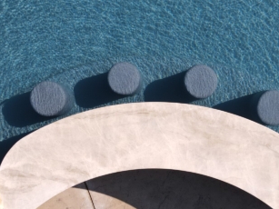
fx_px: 403
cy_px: 129
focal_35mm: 50
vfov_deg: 29.0
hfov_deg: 38.1
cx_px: 159
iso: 110
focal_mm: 4.5
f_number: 2.8
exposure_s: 1/40
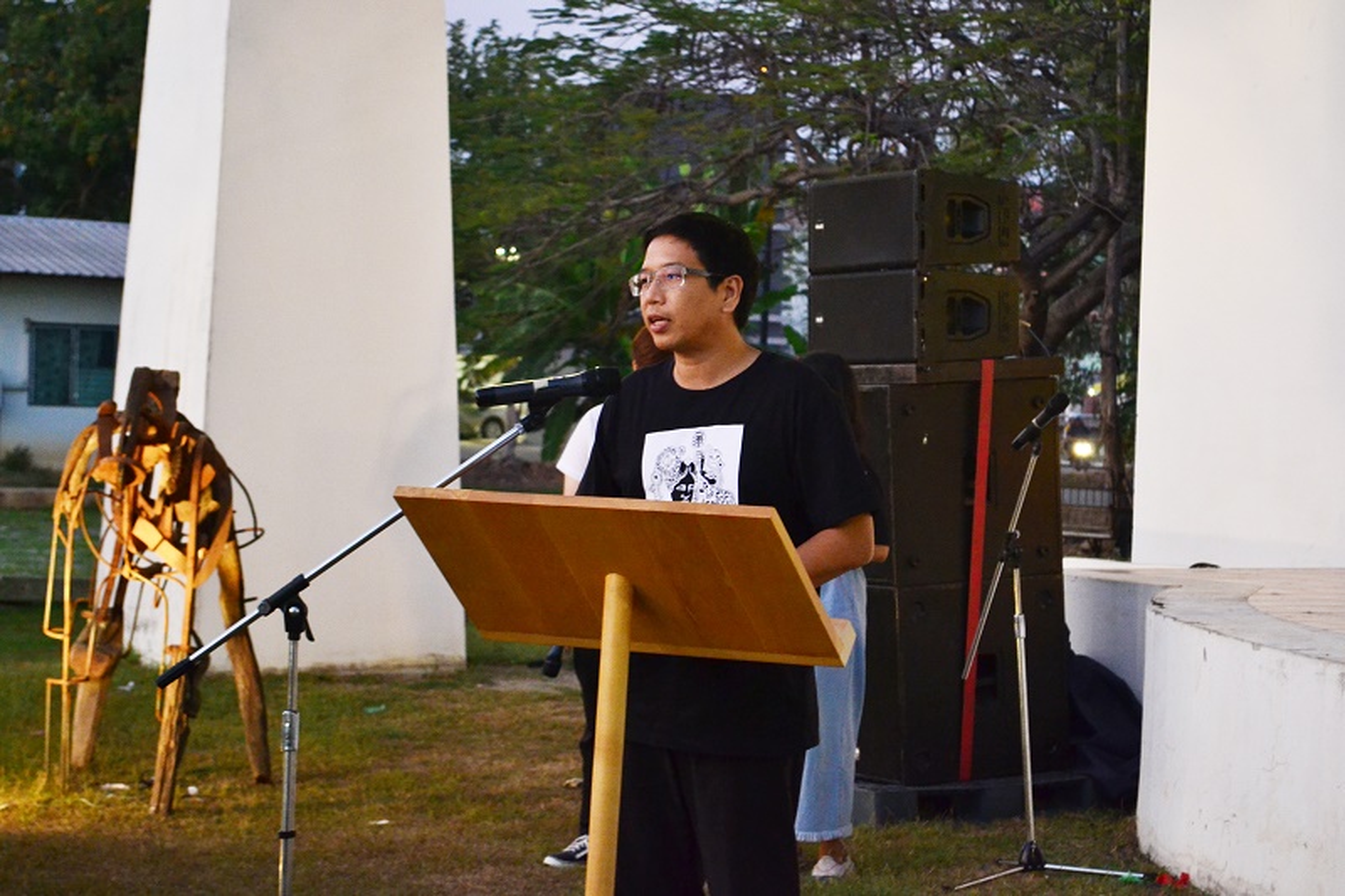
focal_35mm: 82
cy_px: 448
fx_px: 3081
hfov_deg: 24.6
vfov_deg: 16.5
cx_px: 672
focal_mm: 55
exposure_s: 1/30
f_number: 5.6
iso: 1600
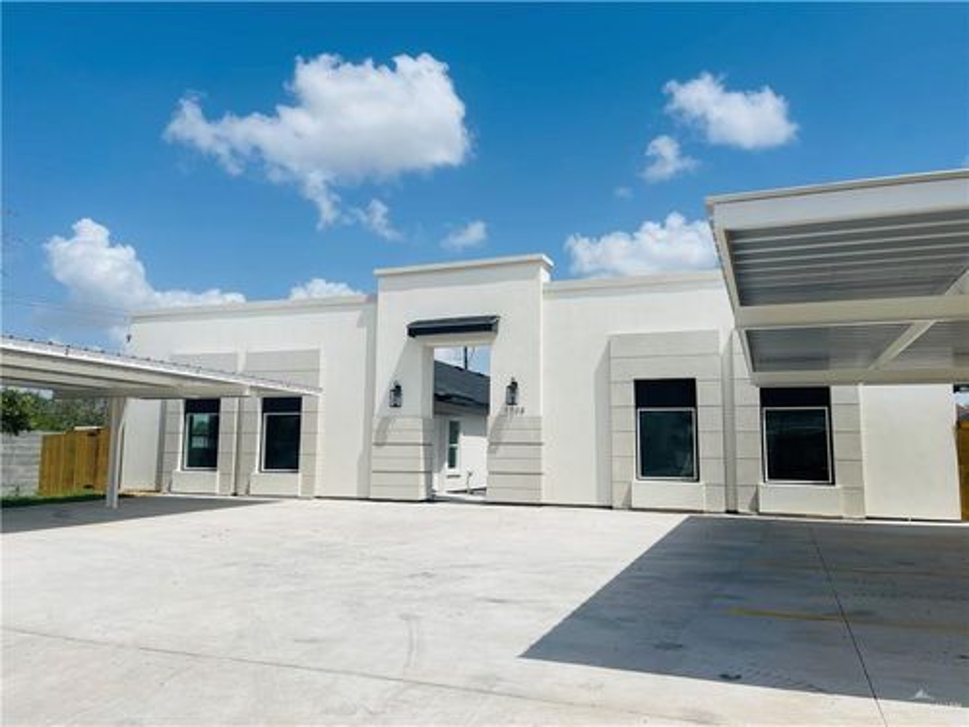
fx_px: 728
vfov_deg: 53.1
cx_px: 484
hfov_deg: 67.3
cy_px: 364
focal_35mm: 26
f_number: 1.6
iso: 32
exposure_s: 1/9174
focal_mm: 5.1
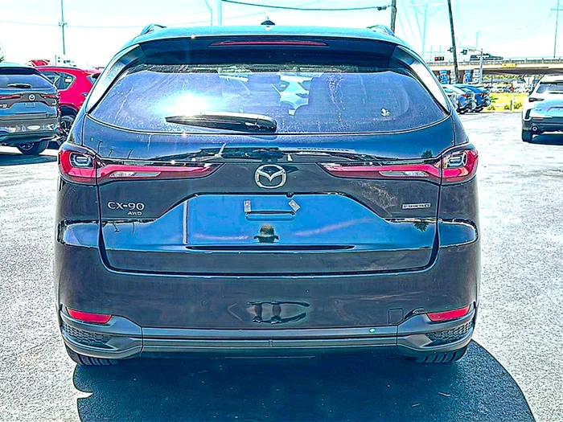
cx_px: 282
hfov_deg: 47.9
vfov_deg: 36.8
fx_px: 634
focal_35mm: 39
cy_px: 211
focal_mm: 6.86
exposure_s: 1/1001
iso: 80
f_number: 1.78
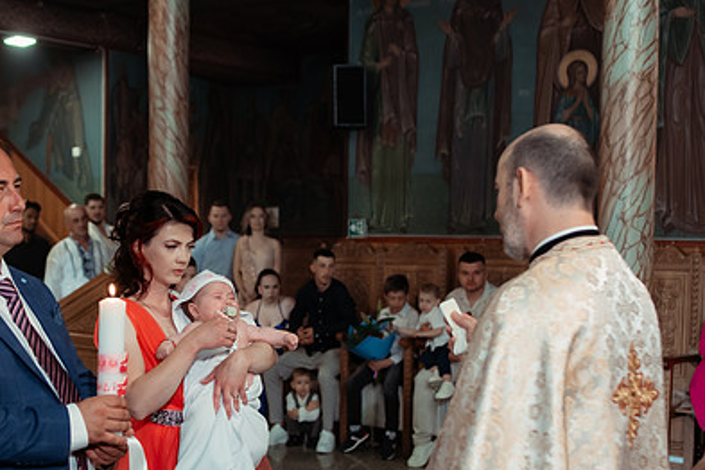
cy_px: 305
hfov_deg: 35.7
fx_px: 1077
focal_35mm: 55
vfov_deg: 24.5
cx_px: 213
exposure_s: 1/160
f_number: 2.8
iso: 1600
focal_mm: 35
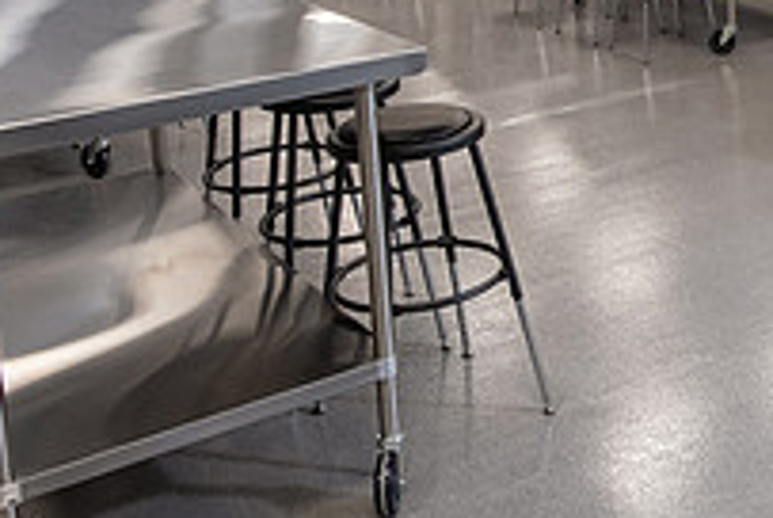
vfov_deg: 20.6
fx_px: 1355
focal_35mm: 63
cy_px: -48
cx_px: 811
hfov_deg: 29.3
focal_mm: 22
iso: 1000
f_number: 5.6
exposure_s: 1/160
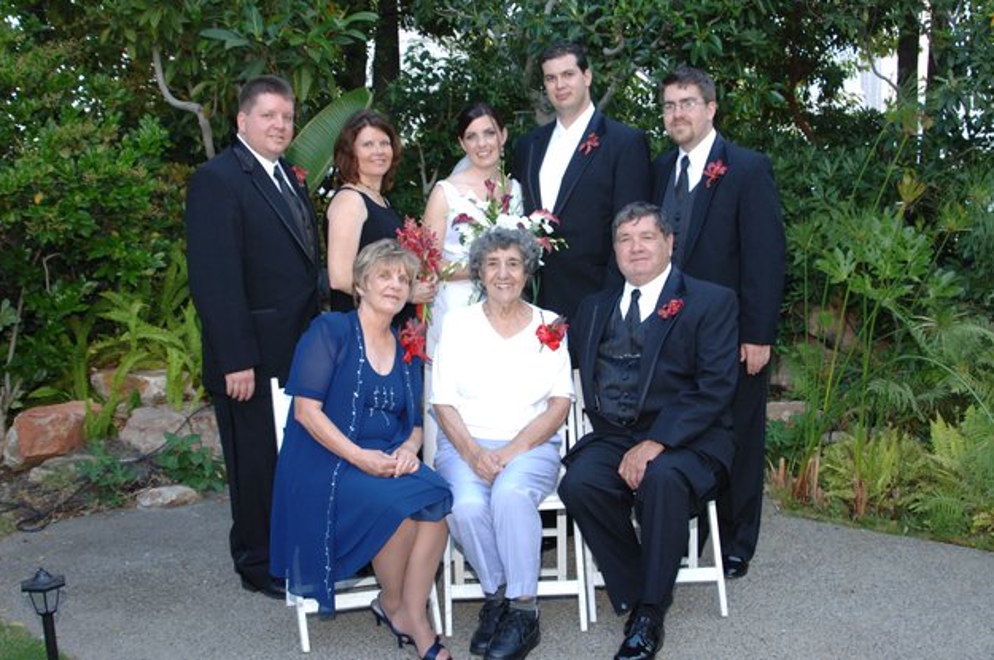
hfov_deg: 45.5
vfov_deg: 31.1
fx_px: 1186
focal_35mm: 43
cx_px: 493
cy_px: 335
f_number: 5.6
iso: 400
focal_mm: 28
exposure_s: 1/50
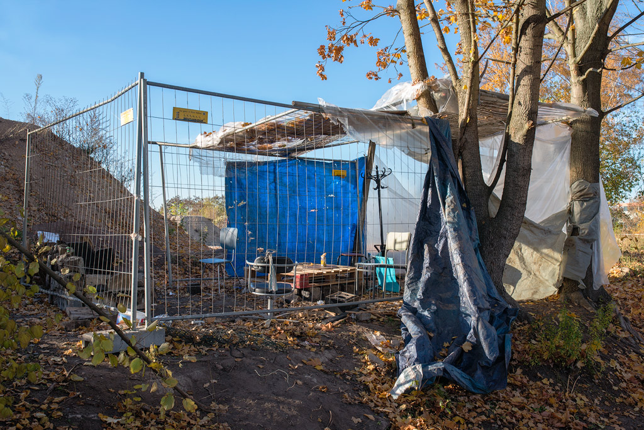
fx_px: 626
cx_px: 322
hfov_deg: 54.4
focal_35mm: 35
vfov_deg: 37.9
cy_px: 215
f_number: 10
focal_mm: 35
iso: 64
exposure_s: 1/80
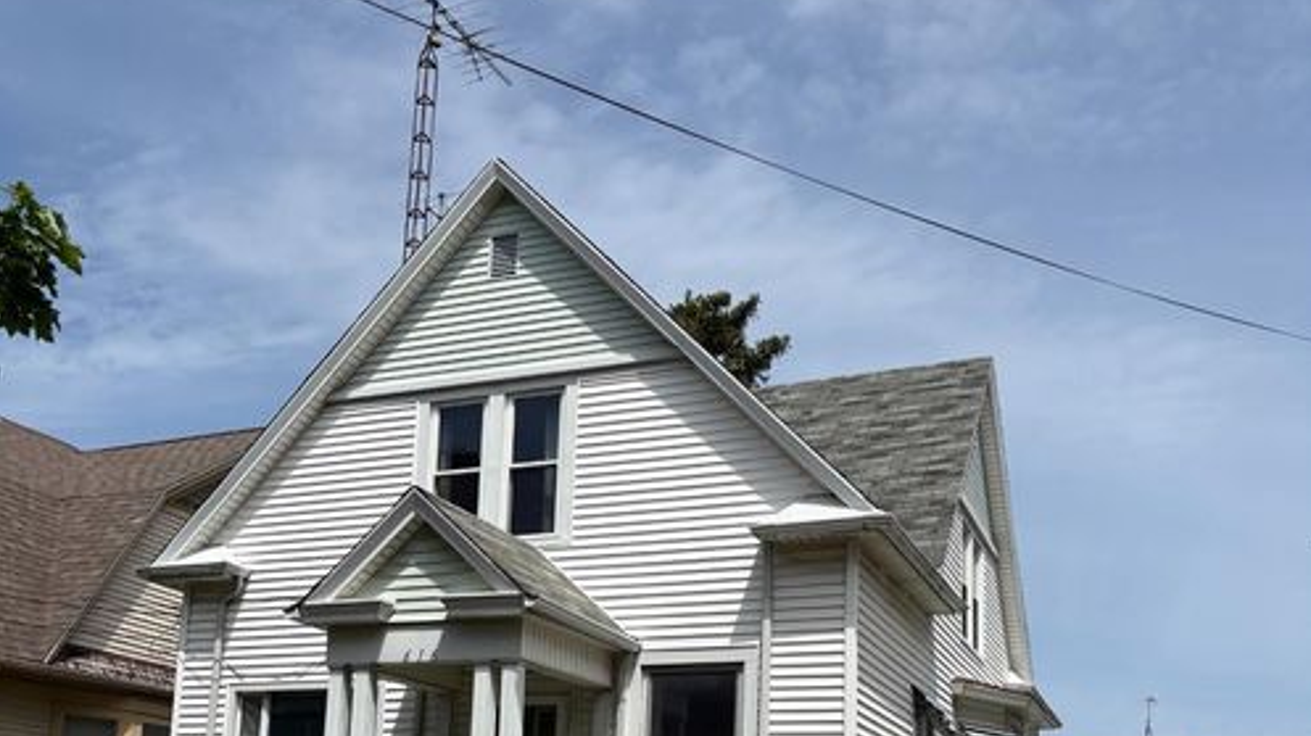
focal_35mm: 38
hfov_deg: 52.8
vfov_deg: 29.7
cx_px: 657
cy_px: 673
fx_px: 1320
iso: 50
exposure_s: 1/8850
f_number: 1.6
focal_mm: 5.96
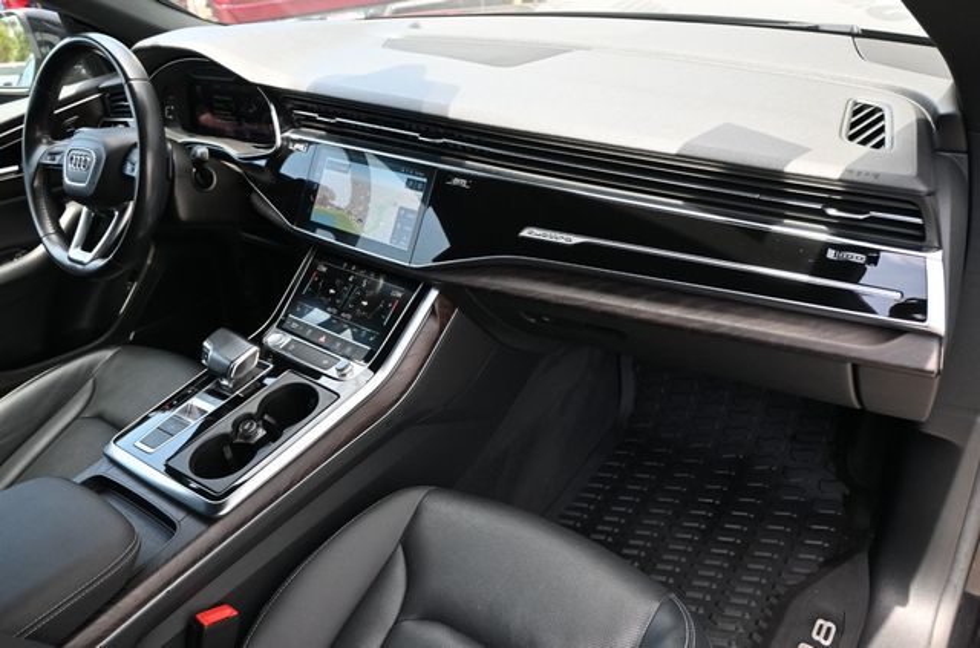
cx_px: 490
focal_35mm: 28
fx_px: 753
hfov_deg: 66.1
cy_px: 324
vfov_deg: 46.5
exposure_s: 1/250
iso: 400
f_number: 3.8
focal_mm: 18.5
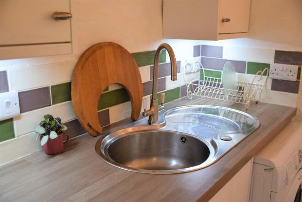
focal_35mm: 39
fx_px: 327
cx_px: 151
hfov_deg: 49.5
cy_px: 101
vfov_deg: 34.2
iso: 450
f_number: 4
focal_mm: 26
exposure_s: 1/60
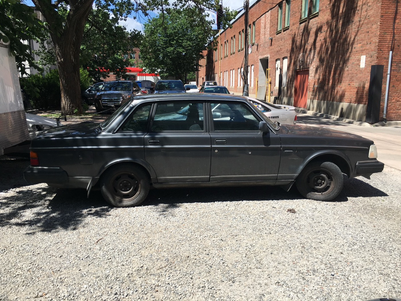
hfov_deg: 61.7
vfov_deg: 48.2
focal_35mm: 29
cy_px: 150
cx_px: 200
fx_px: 336
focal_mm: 4.15
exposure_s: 1/1099
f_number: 2.2
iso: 25
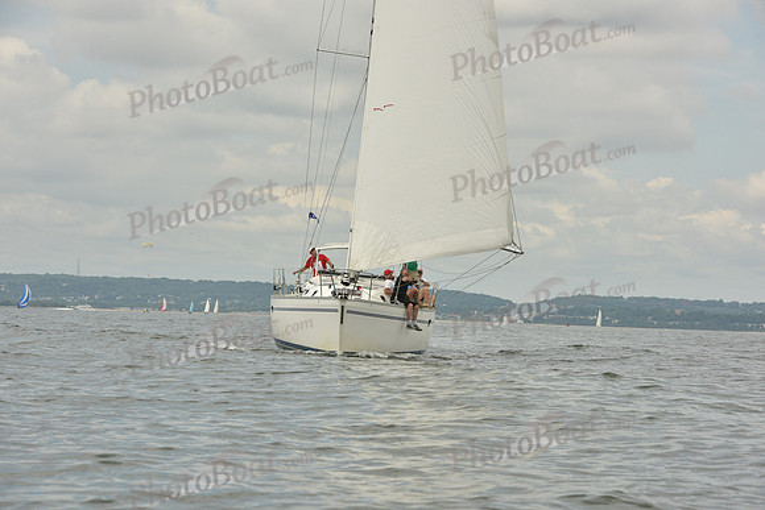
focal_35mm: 135
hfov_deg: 15.2
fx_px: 2869
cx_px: 382
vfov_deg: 10.2
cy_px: 255
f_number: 11
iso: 320
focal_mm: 135
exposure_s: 1/1000
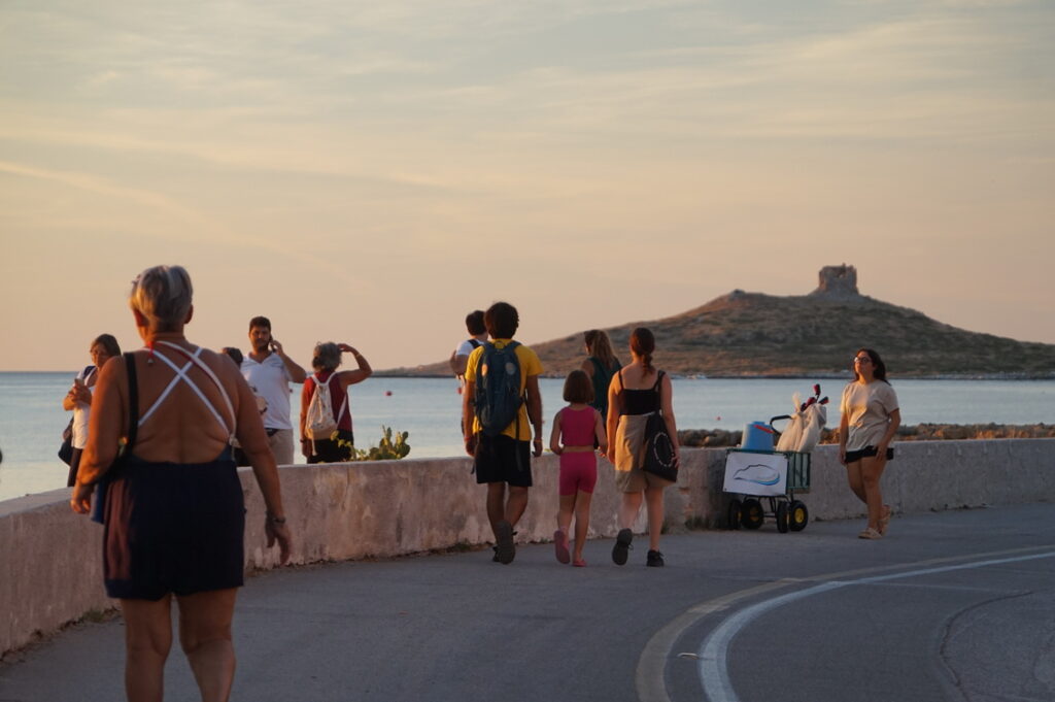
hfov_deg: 12.8
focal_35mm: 160
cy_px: 351
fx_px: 4700
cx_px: 528
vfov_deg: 8.5
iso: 640
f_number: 5.6
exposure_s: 1/200
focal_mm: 107
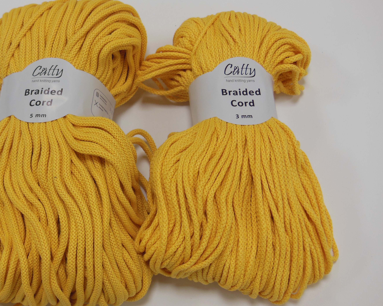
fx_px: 657
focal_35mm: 58
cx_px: 136
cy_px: 152
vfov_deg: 26.2
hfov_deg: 32.3
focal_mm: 8
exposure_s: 1/30
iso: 160
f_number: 4.4
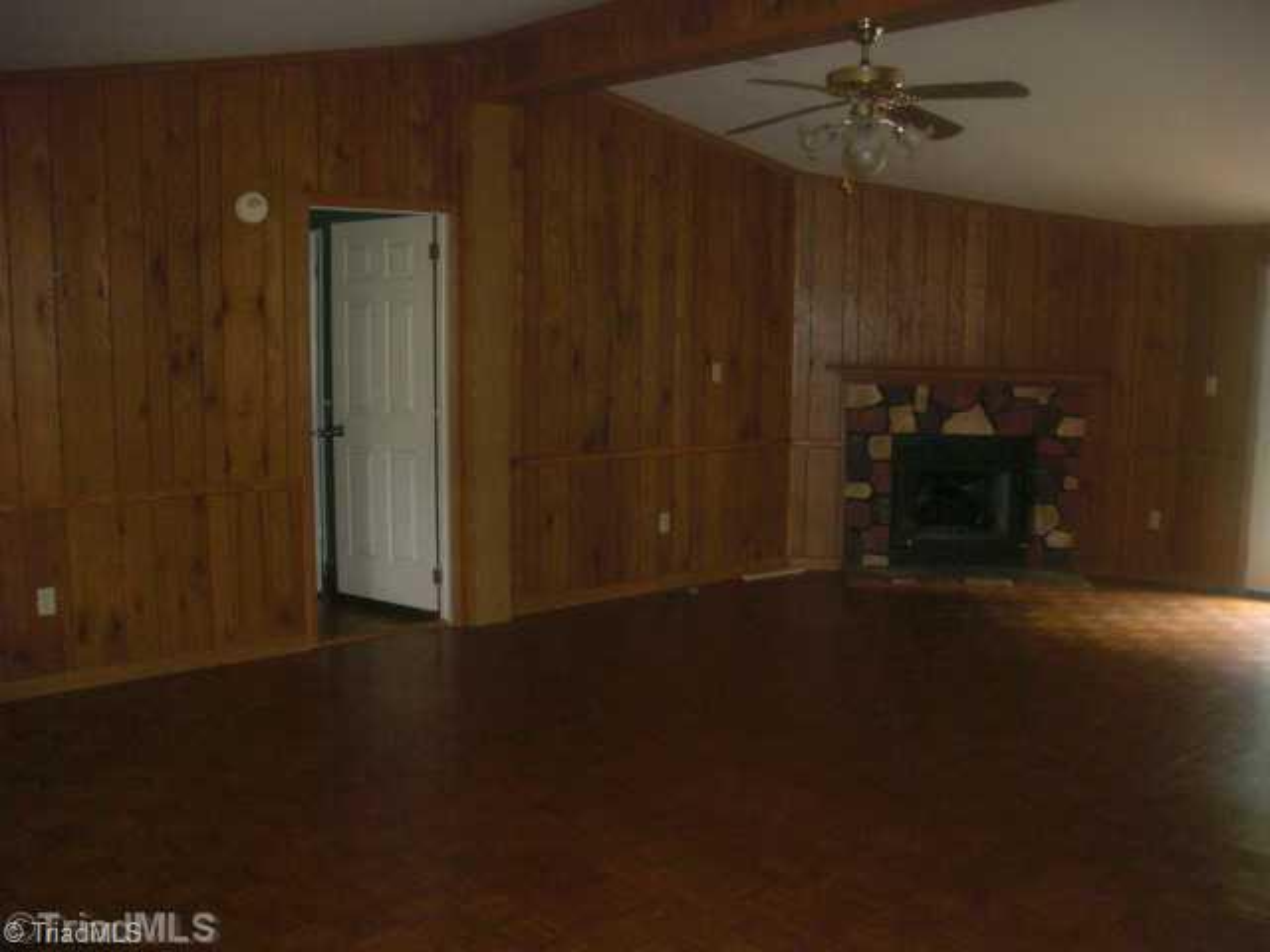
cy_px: 476
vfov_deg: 39.7
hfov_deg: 51.4
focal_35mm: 36
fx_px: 1321
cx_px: 635
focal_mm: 6.3
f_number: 2.8
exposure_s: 1/60
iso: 200
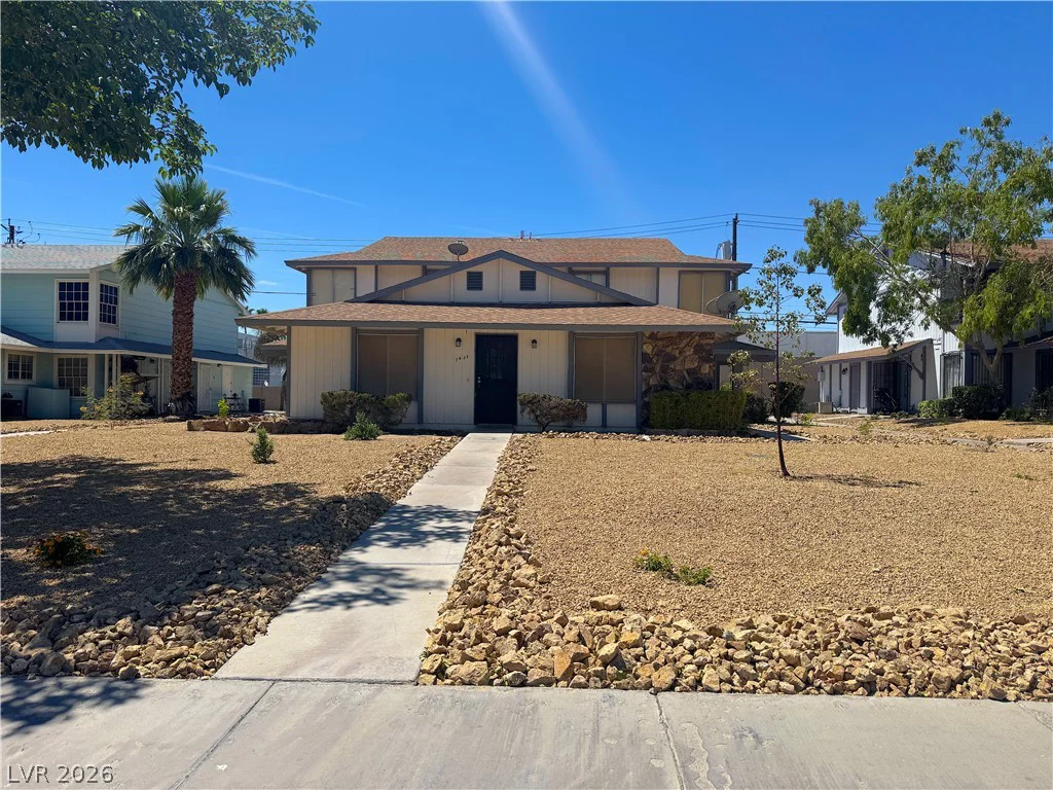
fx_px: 730
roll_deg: -0.5
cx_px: 526
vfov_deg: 56.8
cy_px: 395
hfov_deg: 71.6
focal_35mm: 24
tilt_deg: +0.3
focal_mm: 6.76
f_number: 1.78
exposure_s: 1/5814
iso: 80
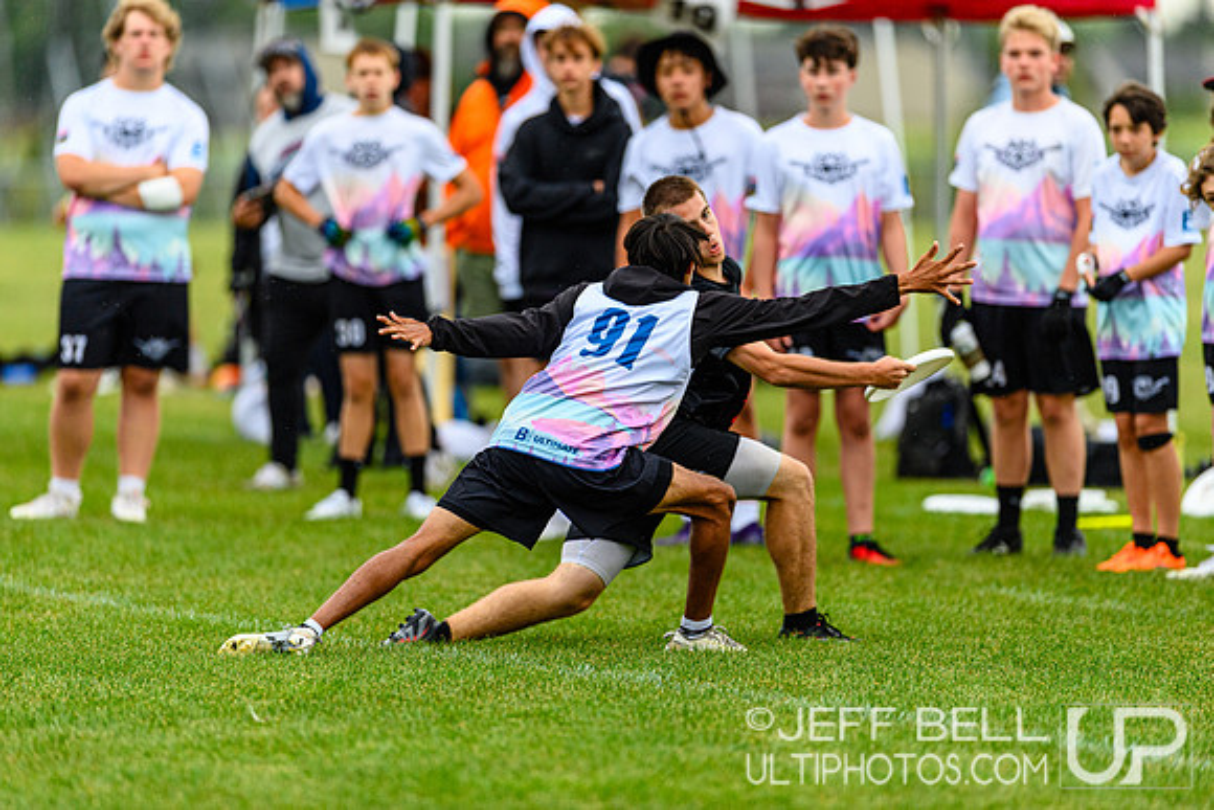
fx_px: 13491
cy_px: 405
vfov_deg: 3.4
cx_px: 607
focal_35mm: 400
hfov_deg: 5.2
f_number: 3.2
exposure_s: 1/1250
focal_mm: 400
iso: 800
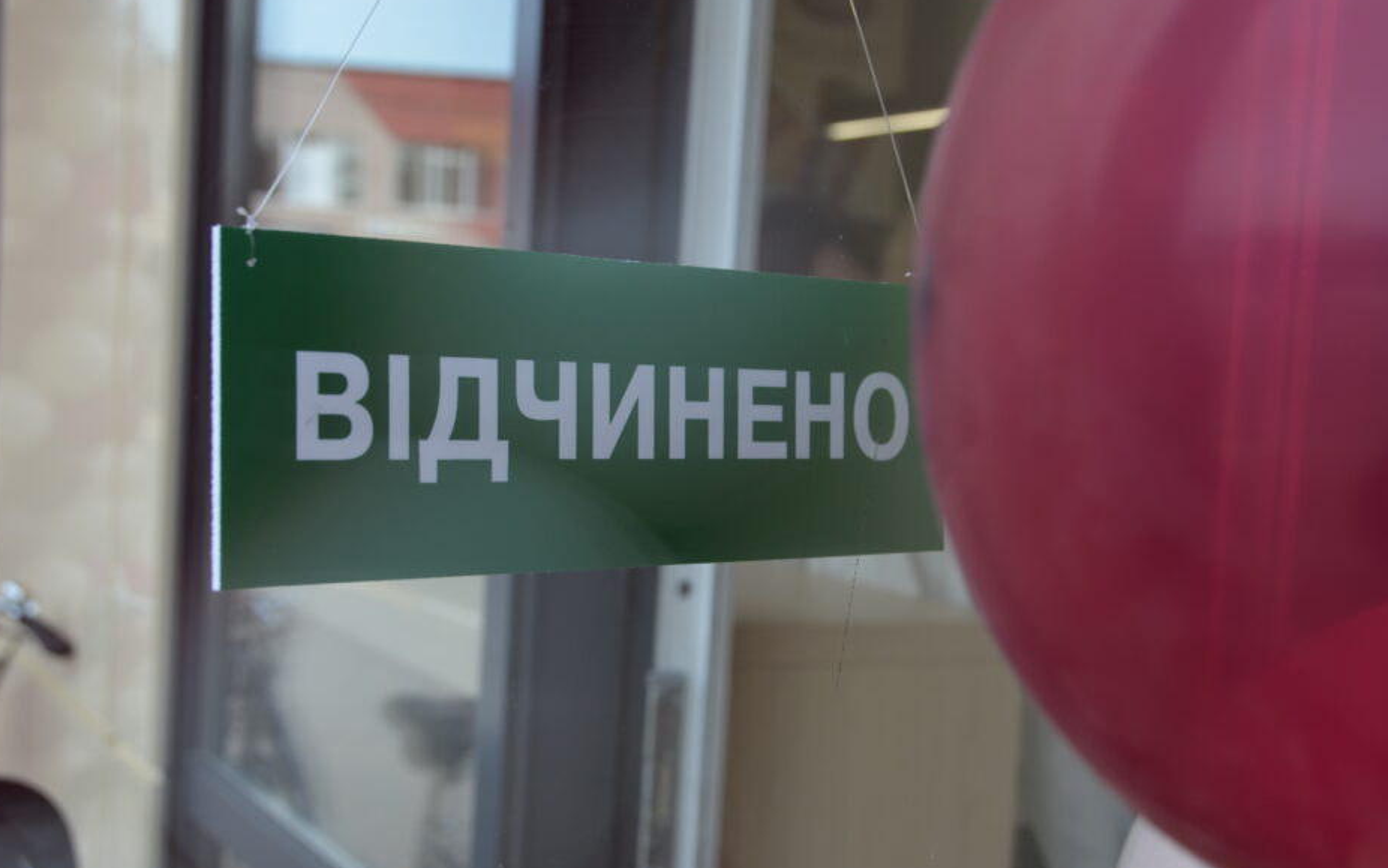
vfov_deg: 24.0
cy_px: 451
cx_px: 698
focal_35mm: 54
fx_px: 2043
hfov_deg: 37.5
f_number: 6.3
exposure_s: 1/160
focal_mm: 32
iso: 200
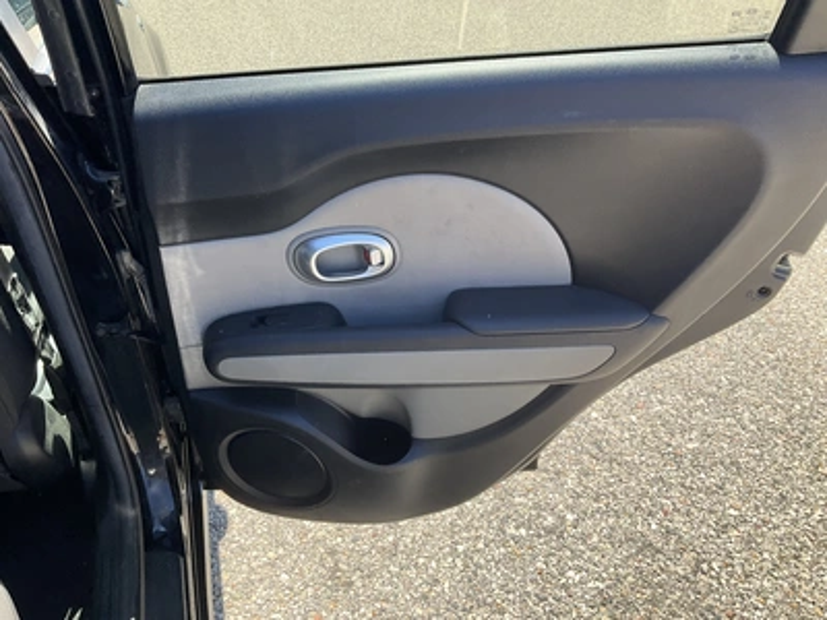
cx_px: 414
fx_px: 693
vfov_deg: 48.2
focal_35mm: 29
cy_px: 310
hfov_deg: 61.7
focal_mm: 3
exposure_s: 1/312
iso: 25
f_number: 1.8
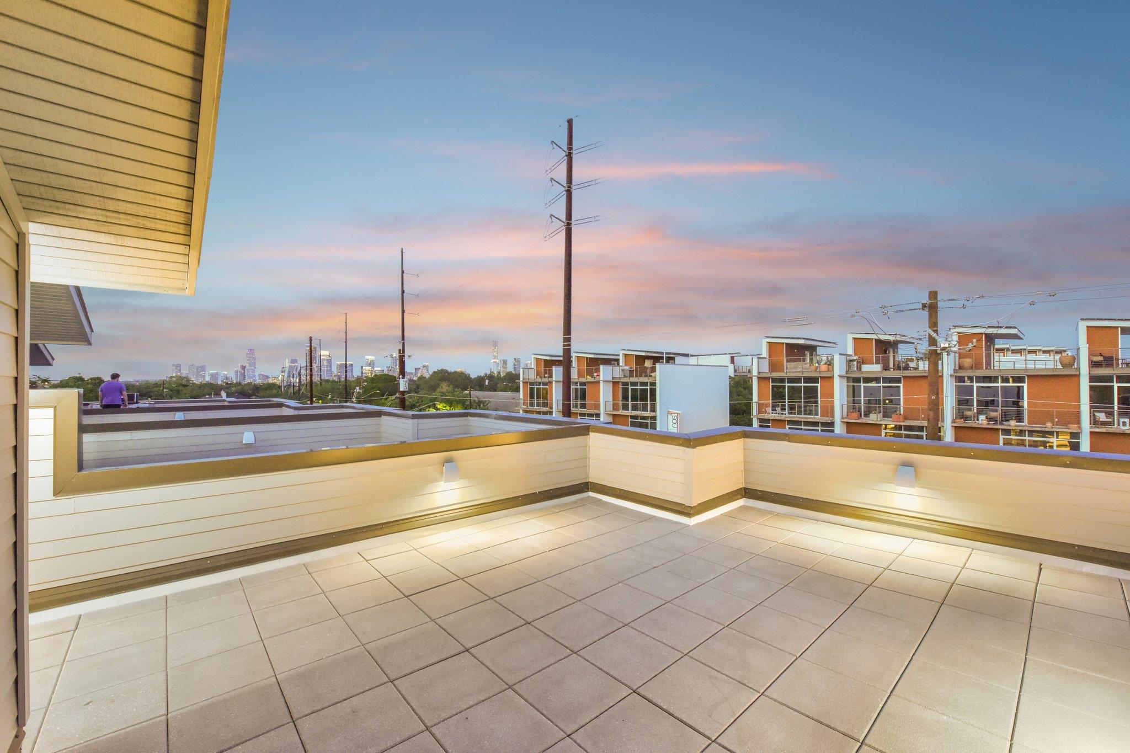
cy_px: 376
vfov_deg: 81.2
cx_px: 565
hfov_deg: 104.3
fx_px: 439
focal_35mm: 14
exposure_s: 1/15
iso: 8000
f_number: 8
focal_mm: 14
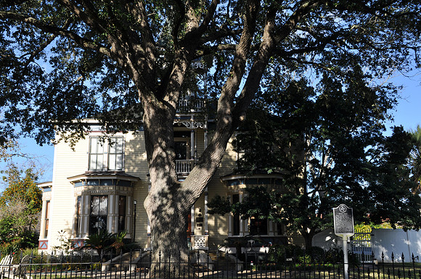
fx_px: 490
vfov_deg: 31.8
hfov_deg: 46.5
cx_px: 210
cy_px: 140
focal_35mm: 42
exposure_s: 1/125
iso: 200
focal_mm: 28
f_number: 11
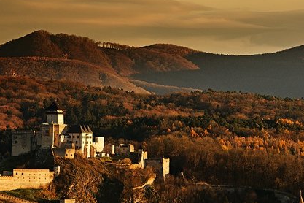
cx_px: 102
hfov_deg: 5.4
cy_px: 137
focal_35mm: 383
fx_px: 3232
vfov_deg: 3.6
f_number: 11
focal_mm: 165
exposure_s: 1/80
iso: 320
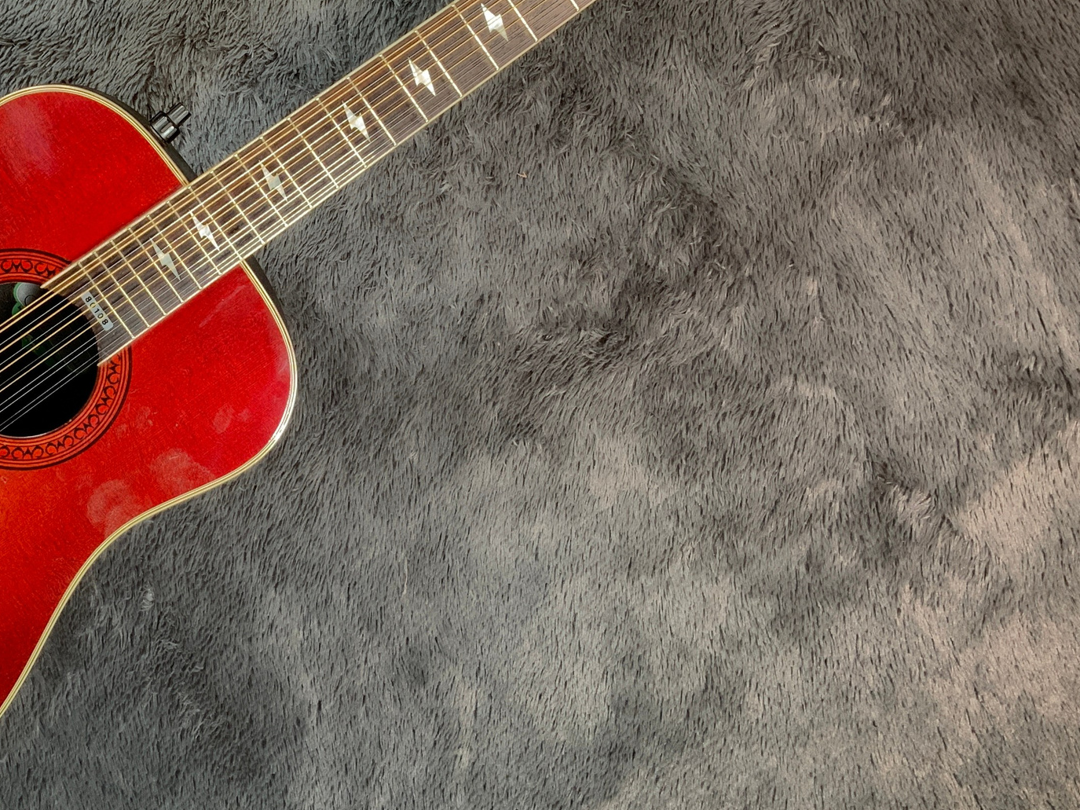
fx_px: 1685
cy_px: 242
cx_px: 218
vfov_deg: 26.8
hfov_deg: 34.5
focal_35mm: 54
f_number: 1.8
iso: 50
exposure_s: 1/104
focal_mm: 3
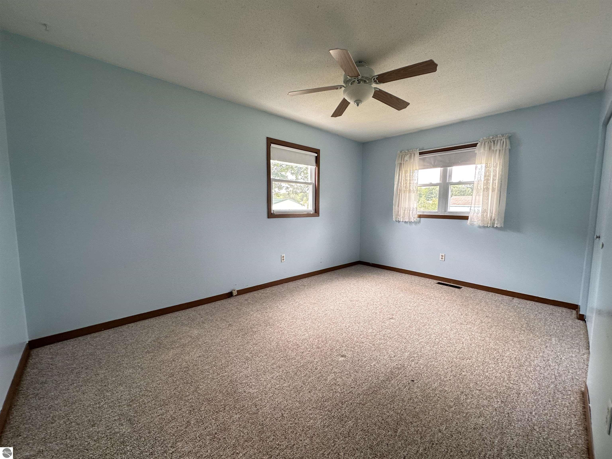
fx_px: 248
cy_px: 230
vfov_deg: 85.7
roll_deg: -1.0
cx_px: 306
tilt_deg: -4.9
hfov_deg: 102.1
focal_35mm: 14
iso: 125
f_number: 2.2
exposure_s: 1/120
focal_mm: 2.22
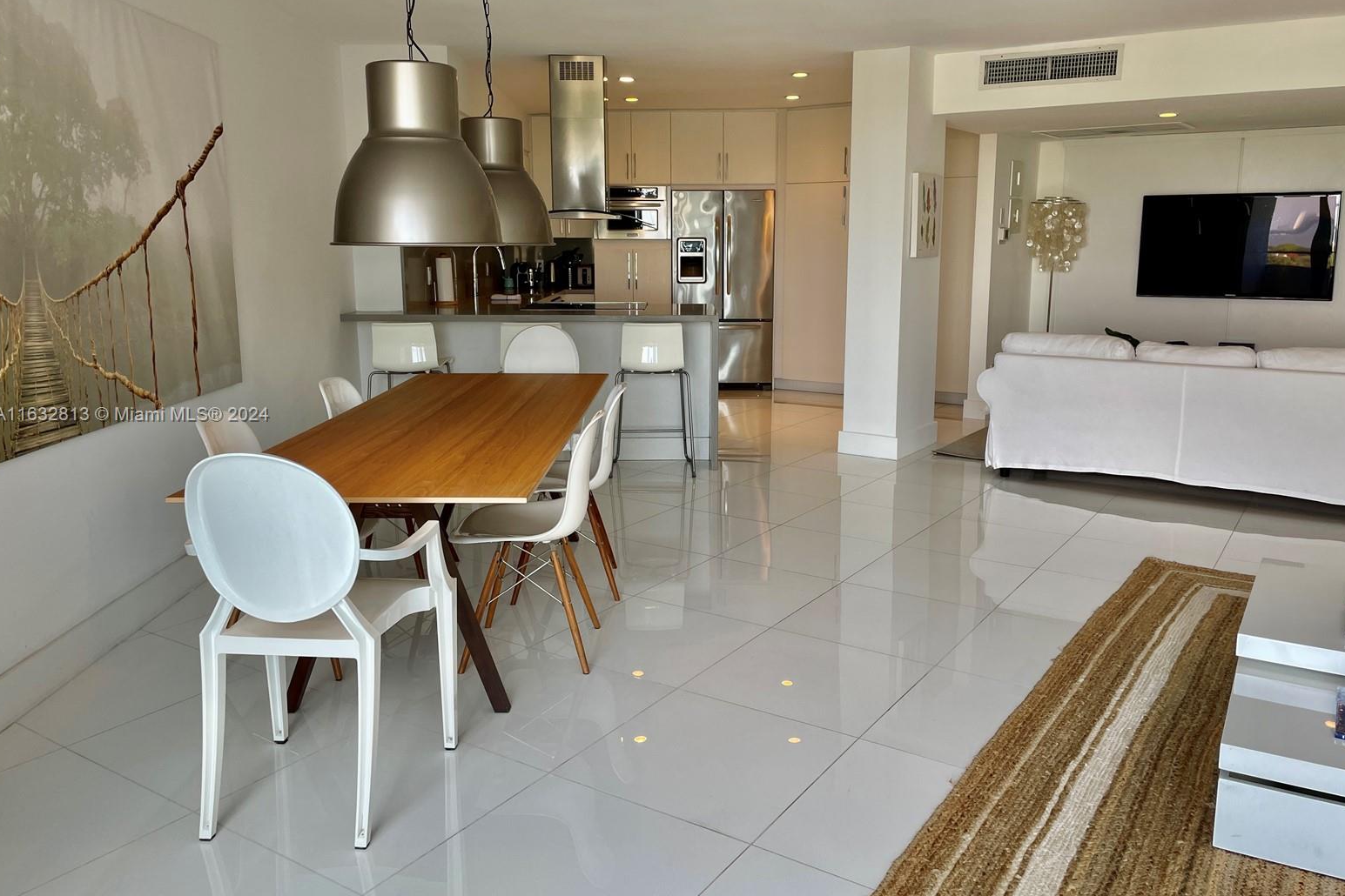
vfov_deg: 46.4
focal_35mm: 28
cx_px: 687
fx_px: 1046
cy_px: 416
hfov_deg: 65.5
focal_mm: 4.2
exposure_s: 1/120
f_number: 1.6
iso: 40
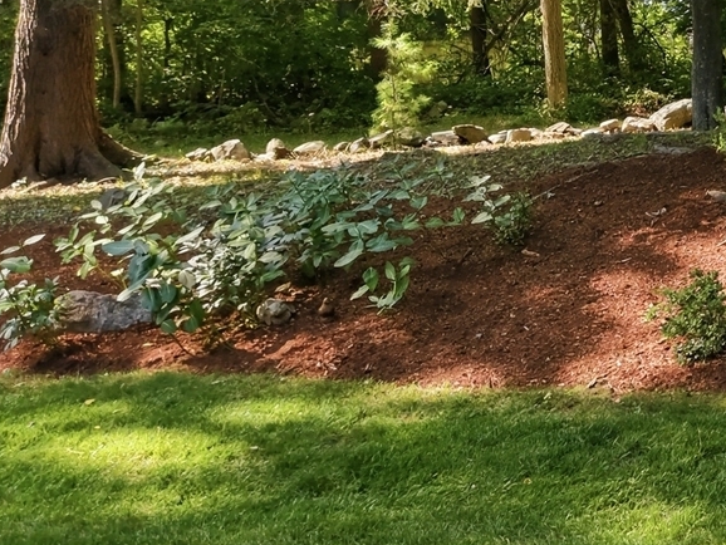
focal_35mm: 85
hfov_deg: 19.1
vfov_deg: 16.5
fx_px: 1783
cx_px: 1197
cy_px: -149
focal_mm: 8.7
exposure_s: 1/640
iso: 100
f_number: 1.8
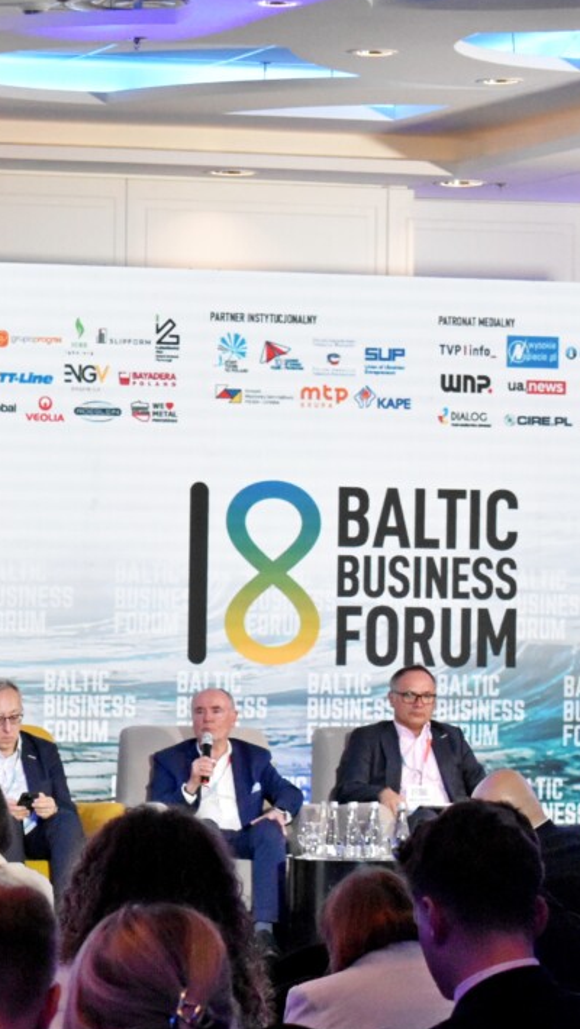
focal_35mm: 172
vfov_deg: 12.5
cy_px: 739
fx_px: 4697
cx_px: -274
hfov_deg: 7.0
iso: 3200
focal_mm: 48
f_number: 5.3
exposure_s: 1/125
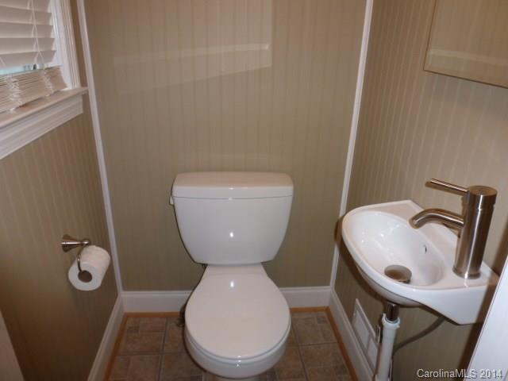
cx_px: 254
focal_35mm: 24
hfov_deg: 71.6
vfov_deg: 56.8
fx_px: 352
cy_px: 190
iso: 160
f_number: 3.3
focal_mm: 4.3
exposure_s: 1/60
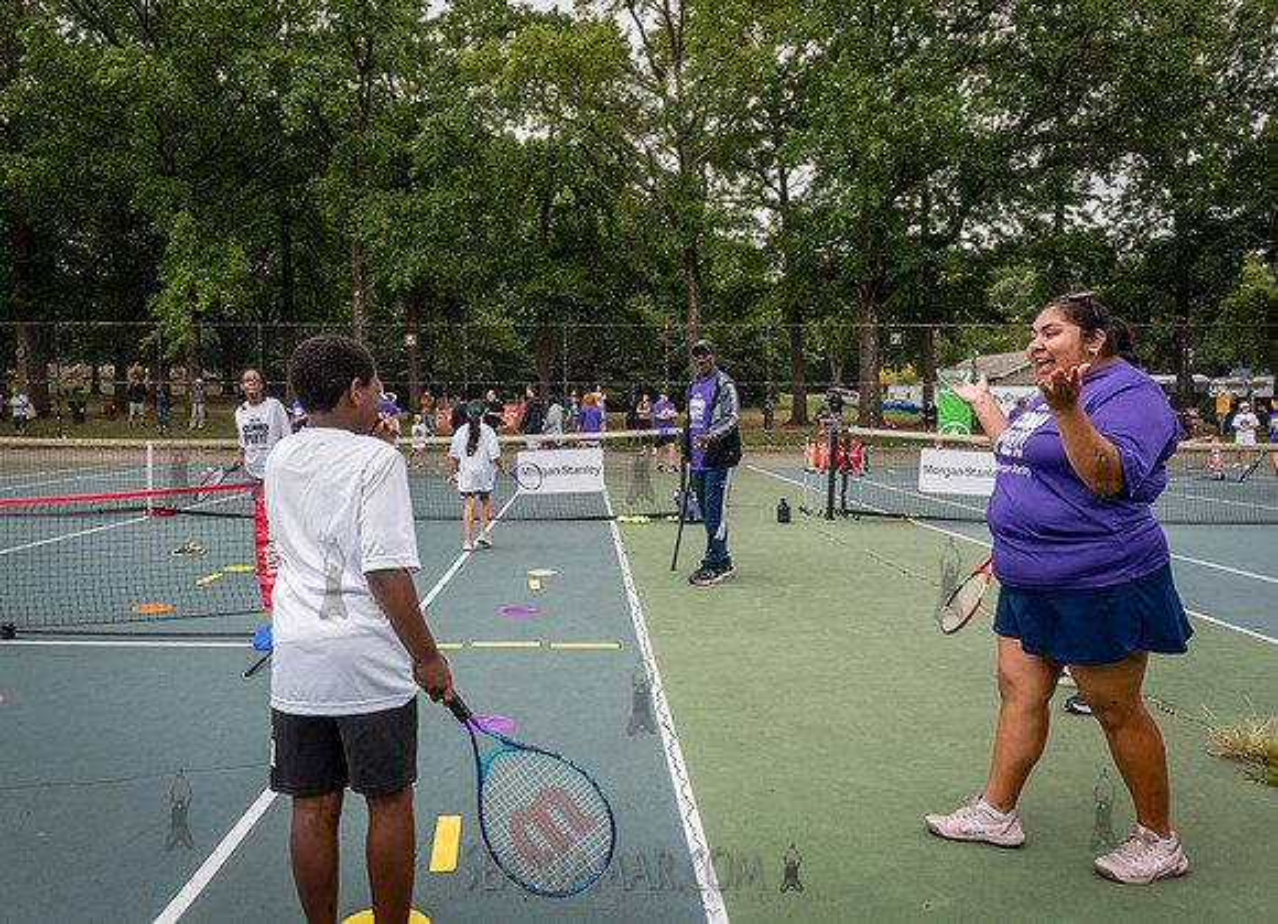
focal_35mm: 27
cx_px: 571
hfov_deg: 65.4
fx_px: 991
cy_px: 451
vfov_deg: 49.9
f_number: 5
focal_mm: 24
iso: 1600
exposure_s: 1/2500
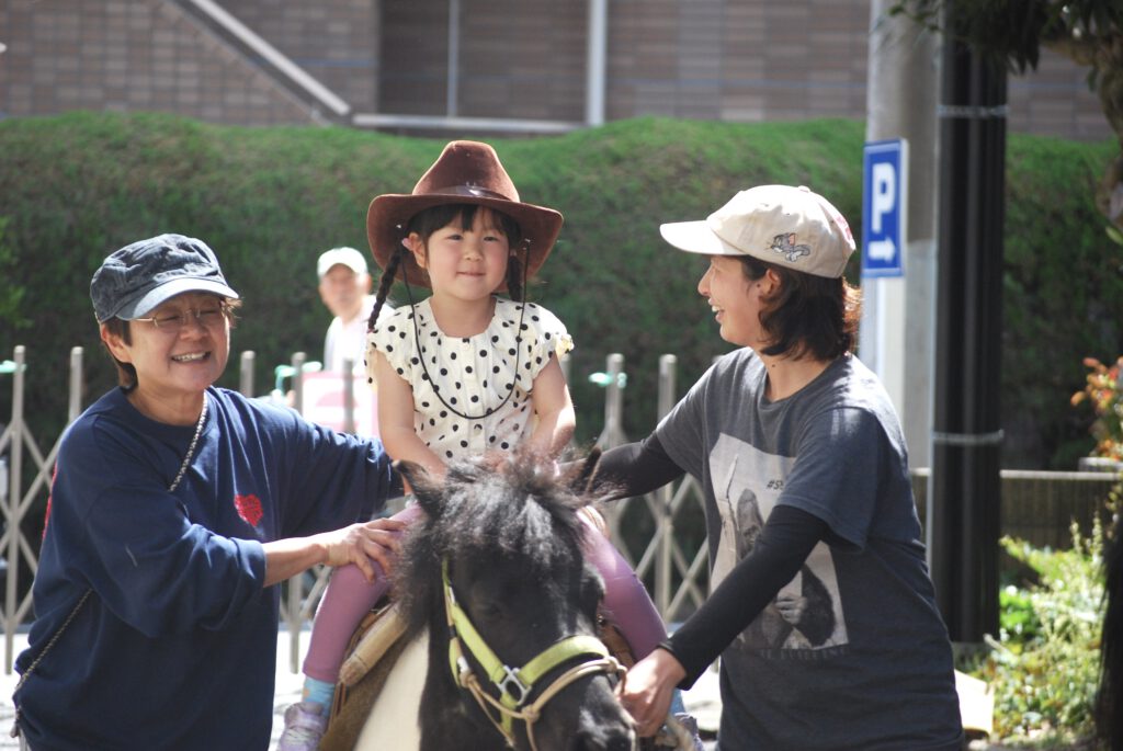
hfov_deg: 13.0
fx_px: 4918
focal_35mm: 158
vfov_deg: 8.7
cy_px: 376
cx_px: 562
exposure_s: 1/500
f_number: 4.8
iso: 400
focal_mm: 105
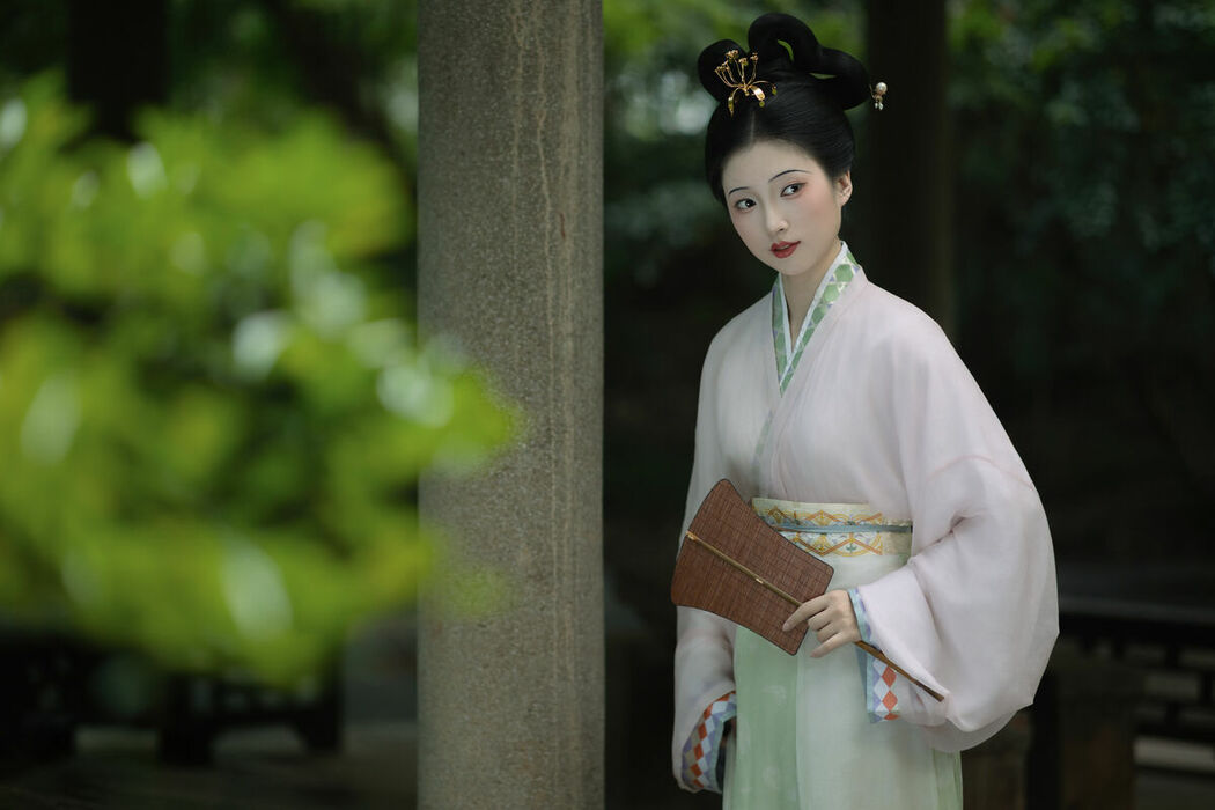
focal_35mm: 85
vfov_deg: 16.1
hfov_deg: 23.9
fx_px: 2869
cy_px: 405
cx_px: 608
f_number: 1.8
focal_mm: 85
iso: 250
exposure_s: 1/200
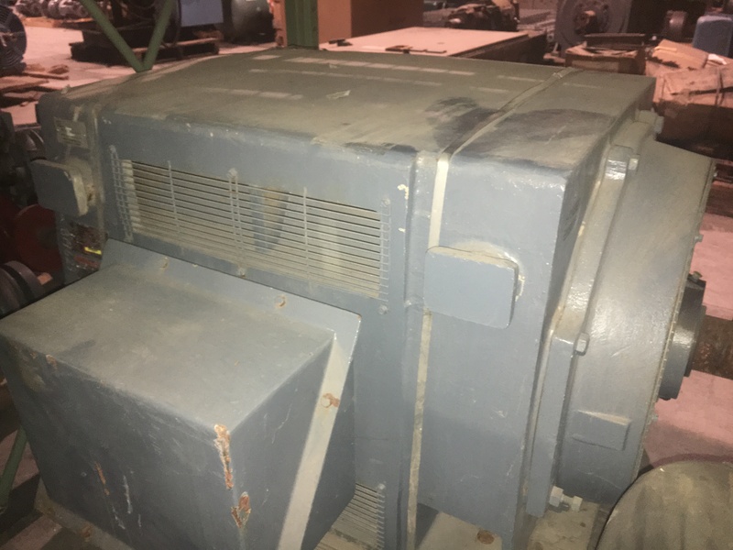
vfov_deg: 48.2
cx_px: 366
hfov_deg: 61.7
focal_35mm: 29
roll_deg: +0.1
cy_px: 275
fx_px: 614
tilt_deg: -25.2
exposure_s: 1/16
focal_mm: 4.15
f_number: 2.2
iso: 125
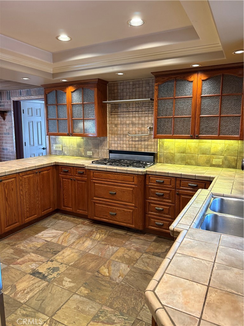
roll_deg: +0.5
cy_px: 163
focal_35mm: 24
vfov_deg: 71.6
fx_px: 226
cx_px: 122
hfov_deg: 56.8
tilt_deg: -7.9
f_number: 1.78
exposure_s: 1/60
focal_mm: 6.76
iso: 320
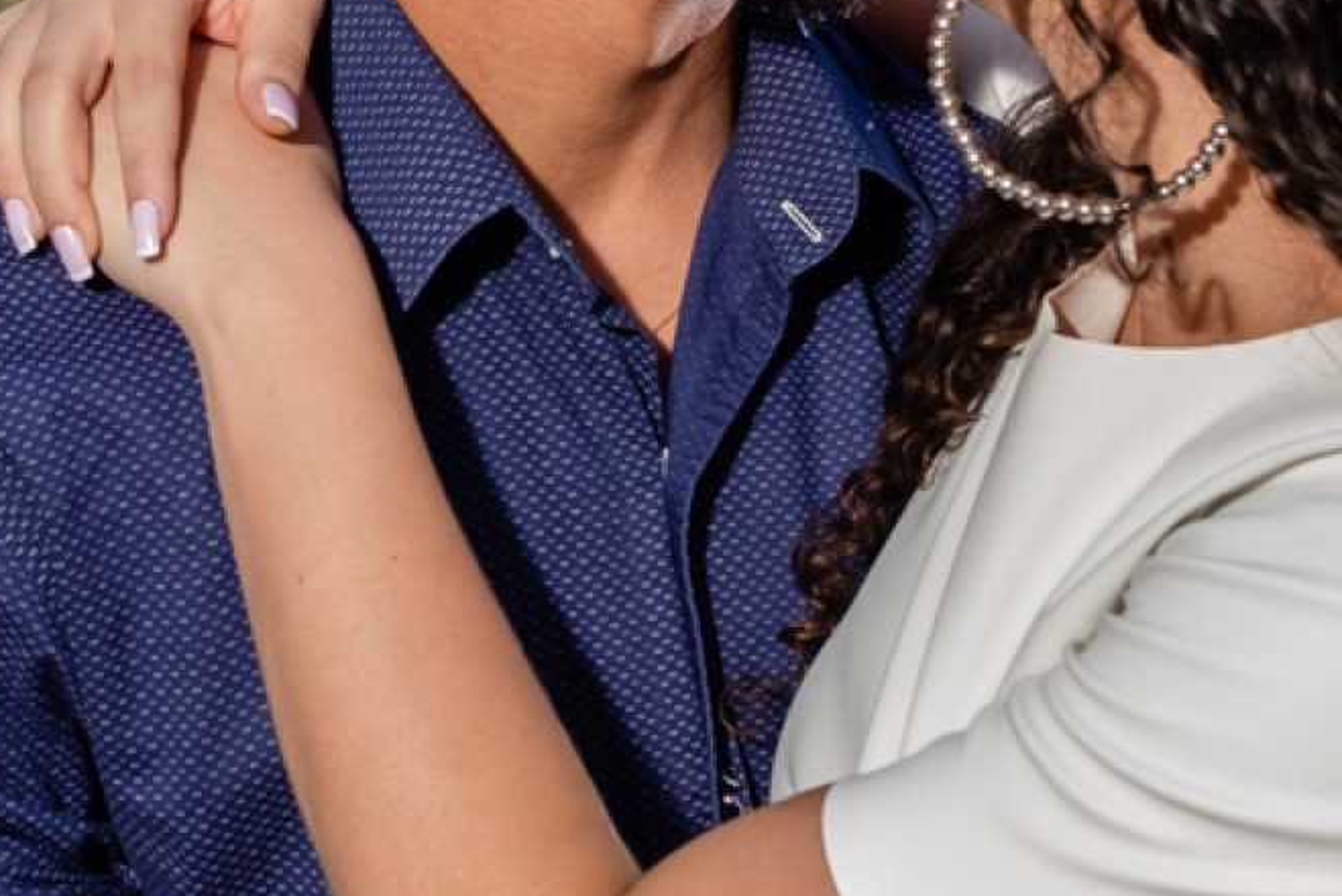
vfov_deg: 13.4
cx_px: 299
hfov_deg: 19.8
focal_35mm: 102
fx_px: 3804
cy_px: 166
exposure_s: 1/200
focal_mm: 23
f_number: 5
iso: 100
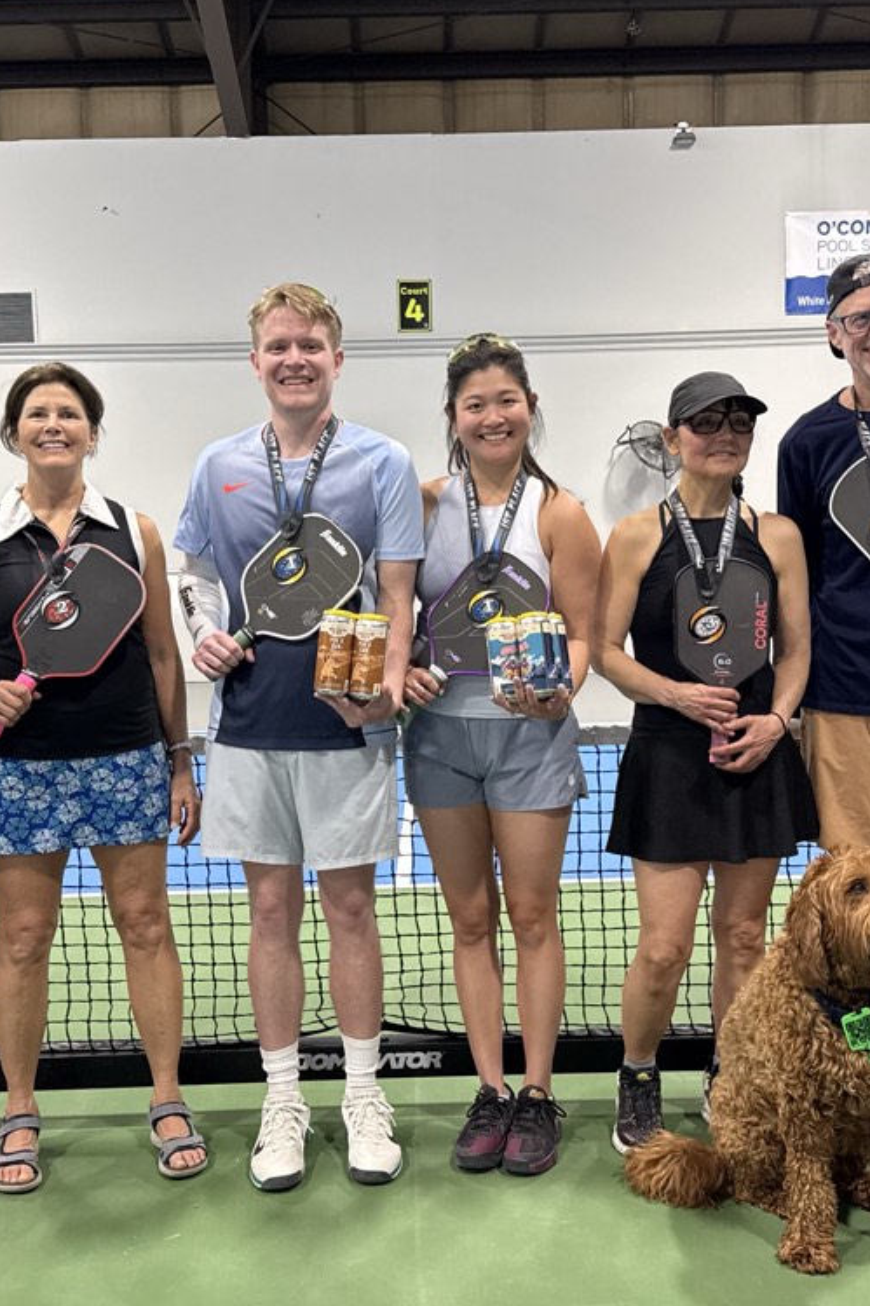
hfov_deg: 33.4
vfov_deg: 48.5
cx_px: 443
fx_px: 1451
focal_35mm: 40
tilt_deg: -3.4
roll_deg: +0.6
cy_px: 626
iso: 200
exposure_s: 1/120
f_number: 1.78
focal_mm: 6.76
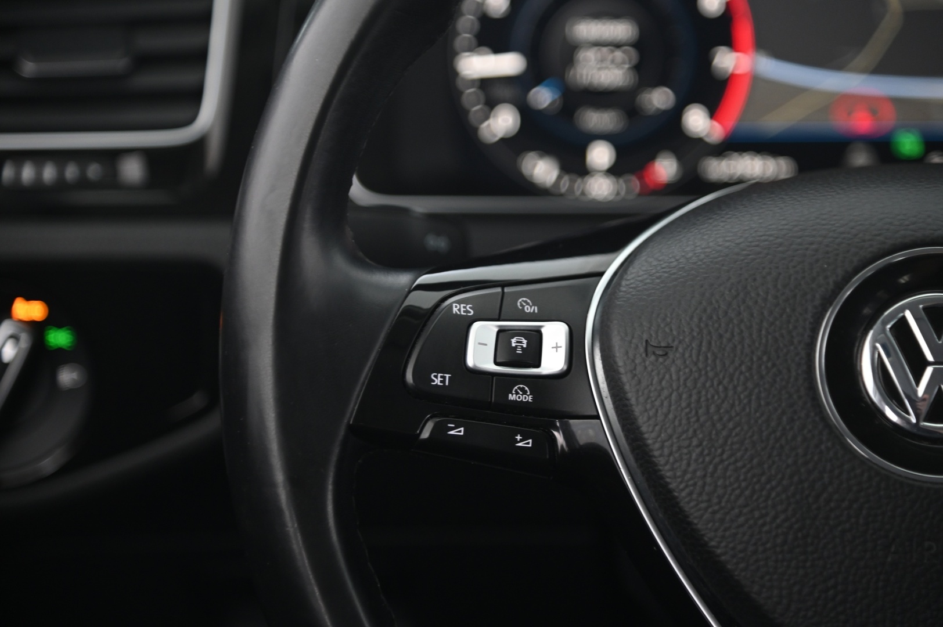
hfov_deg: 17.1
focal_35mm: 120
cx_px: 472
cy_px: 314
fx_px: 3141
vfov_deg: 11.4
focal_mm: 120
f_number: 4
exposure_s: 1/15
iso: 2000
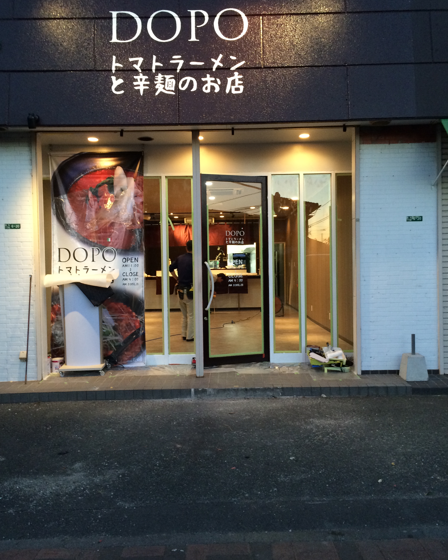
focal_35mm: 31
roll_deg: +1.8
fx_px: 514
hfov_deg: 47.1
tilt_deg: -1.7
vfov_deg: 57.2
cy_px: 276
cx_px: 219
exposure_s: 1/30
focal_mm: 4.15
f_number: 2.2
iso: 160
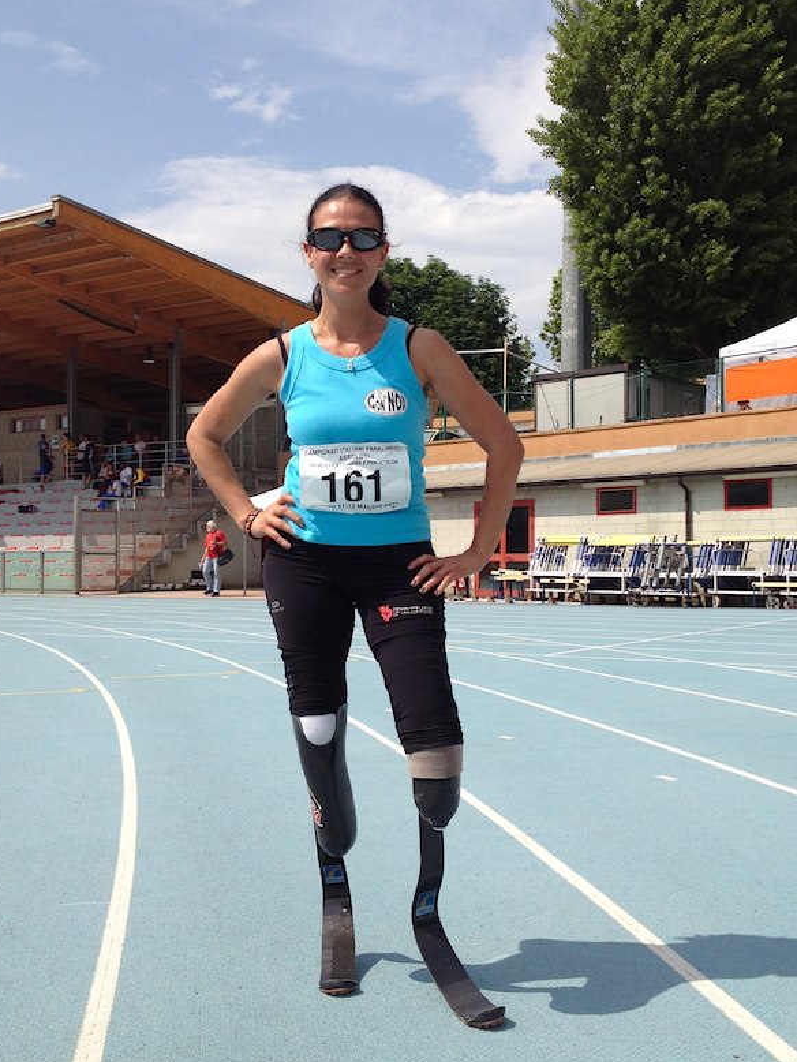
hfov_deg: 39.7
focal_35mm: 36
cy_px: 544
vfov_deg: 51.3
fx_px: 1105
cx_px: 389
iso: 64
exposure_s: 1/2304
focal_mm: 4.28
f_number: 2.4
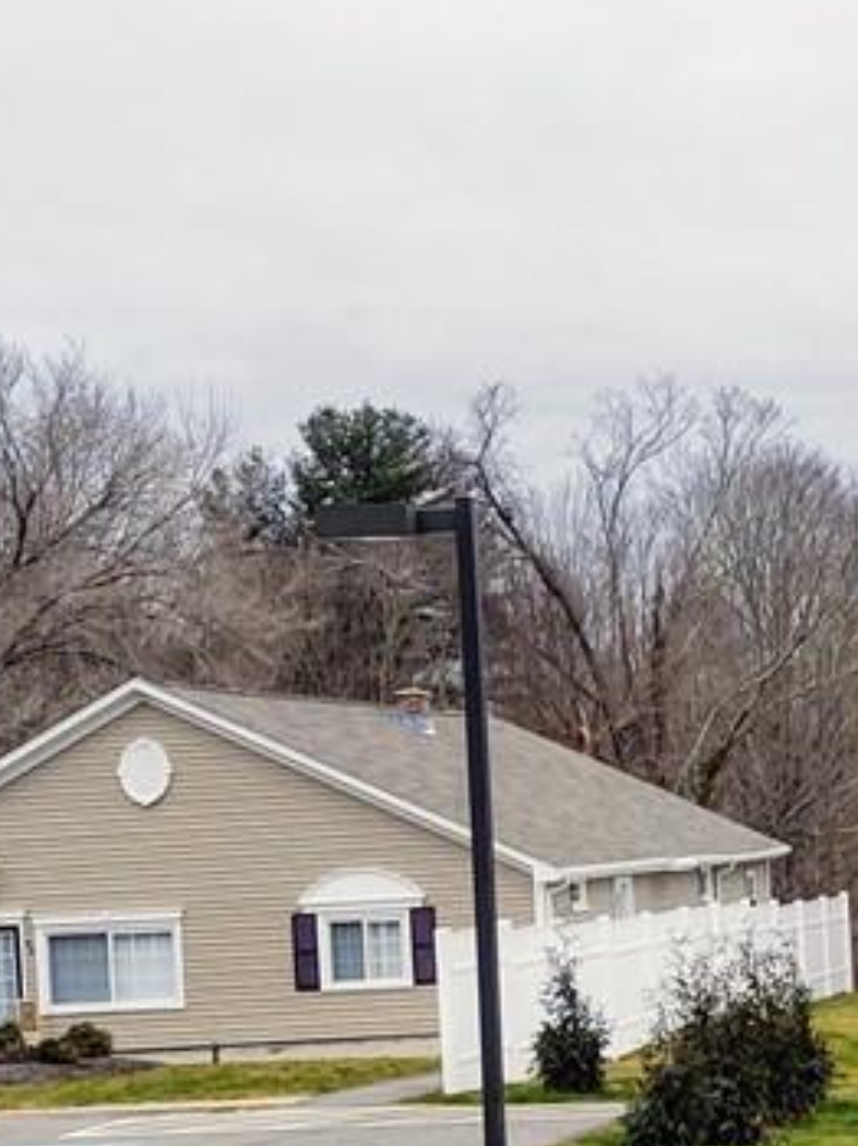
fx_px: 2614
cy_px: 805
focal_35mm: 79
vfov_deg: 24.6
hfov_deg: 17.3
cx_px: 1159
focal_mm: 4.75
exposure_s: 1/779
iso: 100
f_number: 1.7
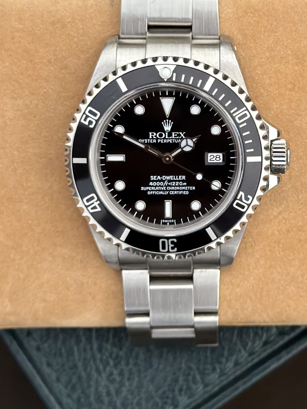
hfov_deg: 22.6
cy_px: 167
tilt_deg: -86.5
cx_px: 166
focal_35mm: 65
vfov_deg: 29.8
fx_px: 769
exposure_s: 1/7143
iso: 250
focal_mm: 6.76
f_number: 1.78
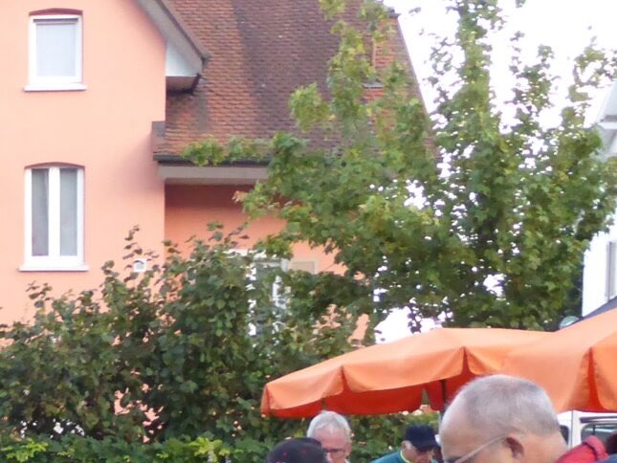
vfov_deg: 11.8
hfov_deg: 16.0
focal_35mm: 119
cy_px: 735
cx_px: -77
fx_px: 2121
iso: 400
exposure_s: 1/50
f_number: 3.6
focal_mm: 5.4
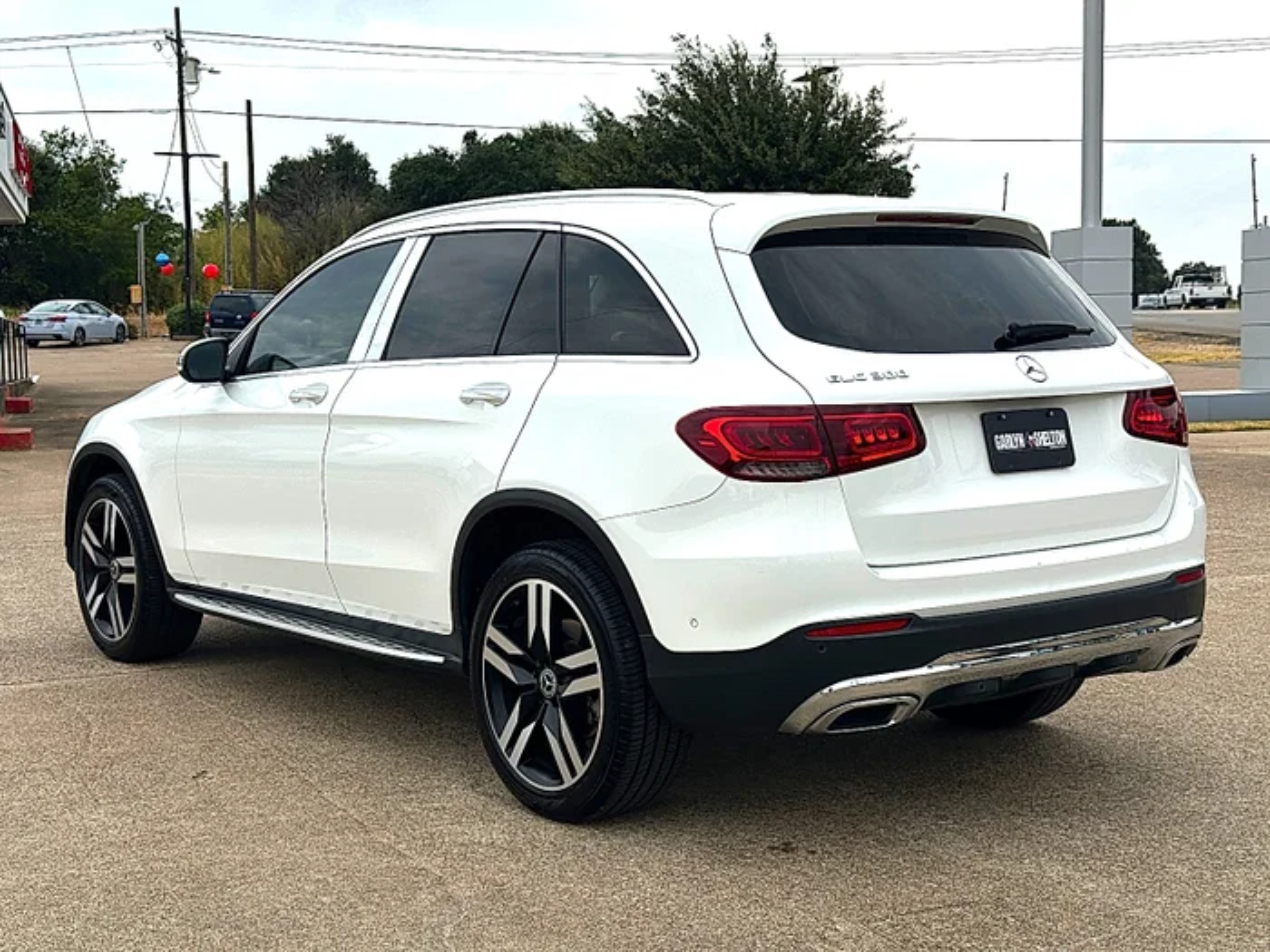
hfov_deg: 39.7
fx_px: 1761
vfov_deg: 30.3
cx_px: 635
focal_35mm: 48
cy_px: 476
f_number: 1.78
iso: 64
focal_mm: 6.86
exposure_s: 1/3731
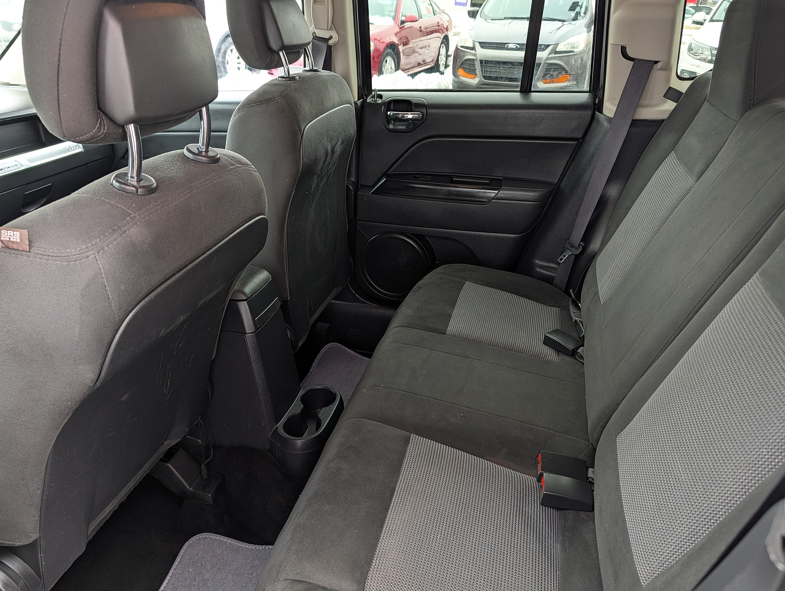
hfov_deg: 71.5
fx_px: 545
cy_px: 296
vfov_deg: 56.9
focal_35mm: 24
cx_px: 392
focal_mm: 6.9
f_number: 1.68
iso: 119
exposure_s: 1/121
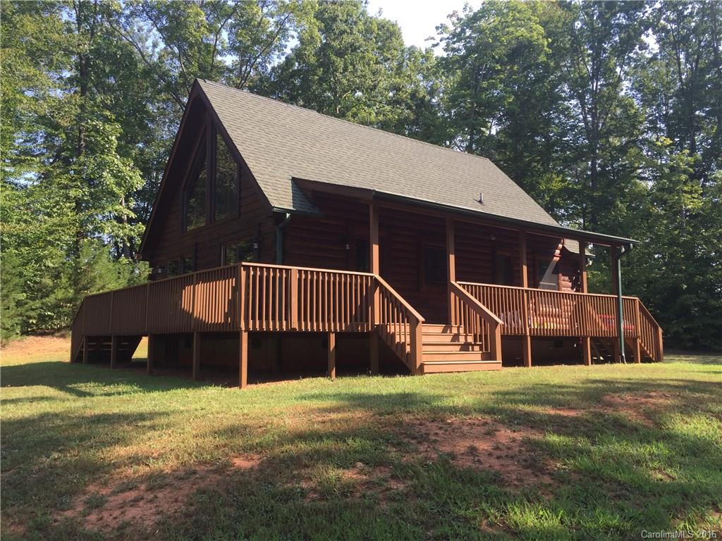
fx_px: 605
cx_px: 361
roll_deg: -1.4
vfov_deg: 48.2
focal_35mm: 29
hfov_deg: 61.7
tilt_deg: +4.5
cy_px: 270
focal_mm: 4.15
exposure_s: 1/434
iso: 32
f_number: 2.2
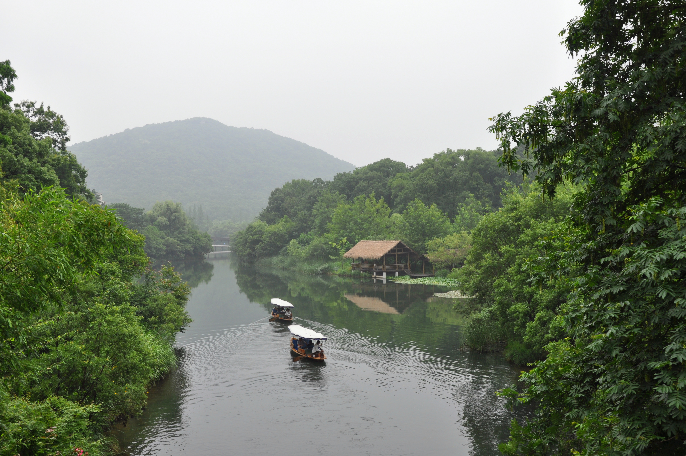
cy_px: 228
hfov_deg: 51.3
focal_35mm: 38
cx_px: 343
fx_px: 714
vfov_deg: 35.4
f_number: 10
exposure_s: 1/100
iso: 200
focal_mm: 25
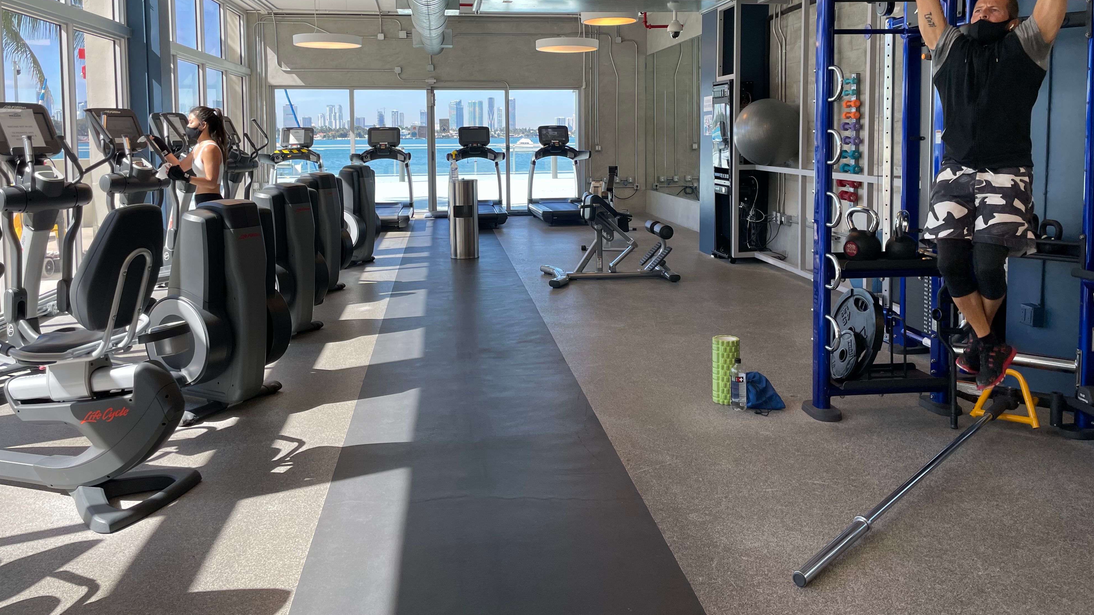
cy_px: 199
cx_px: 536
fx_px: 841
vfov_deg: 39.6
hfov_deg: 66.1
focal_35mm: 29
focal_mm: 4.2
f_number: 1.6
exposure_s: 1/259
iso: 32
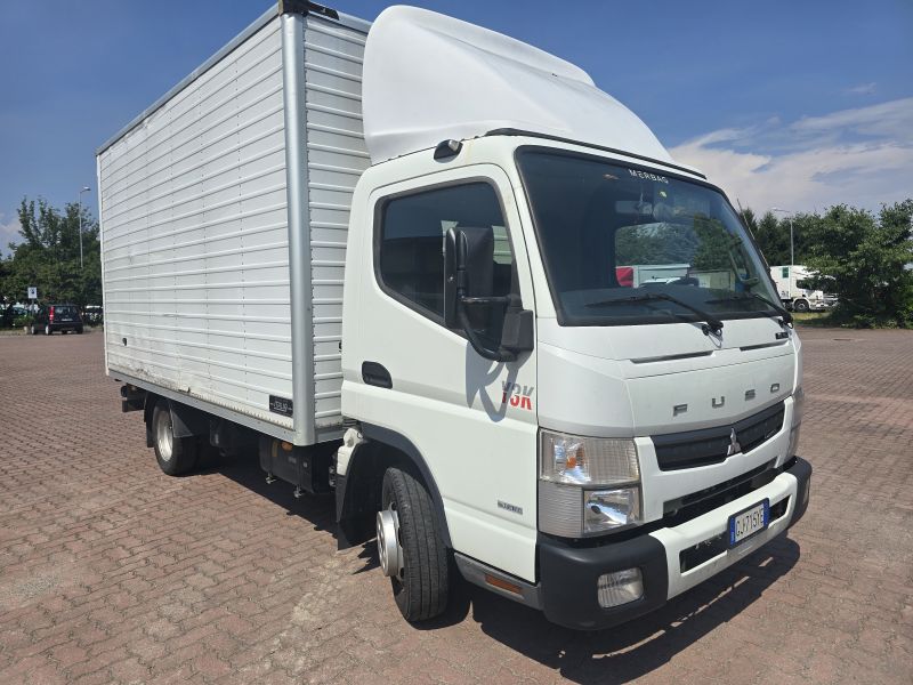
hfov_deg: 73.9
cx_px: 456
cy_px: 342
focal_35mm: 23
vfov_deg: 58.9
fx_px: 607
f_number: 1.7
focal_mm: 6.3
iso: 12
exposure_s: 1/1215
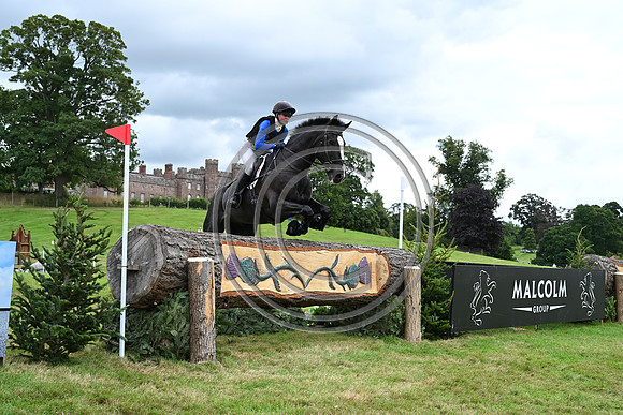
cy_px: 208
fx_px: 865
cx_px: 312
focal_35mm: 50
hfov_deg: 39.6
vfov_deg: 27.0
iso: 720
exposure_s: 1/1250
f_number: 5.6
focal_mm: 50
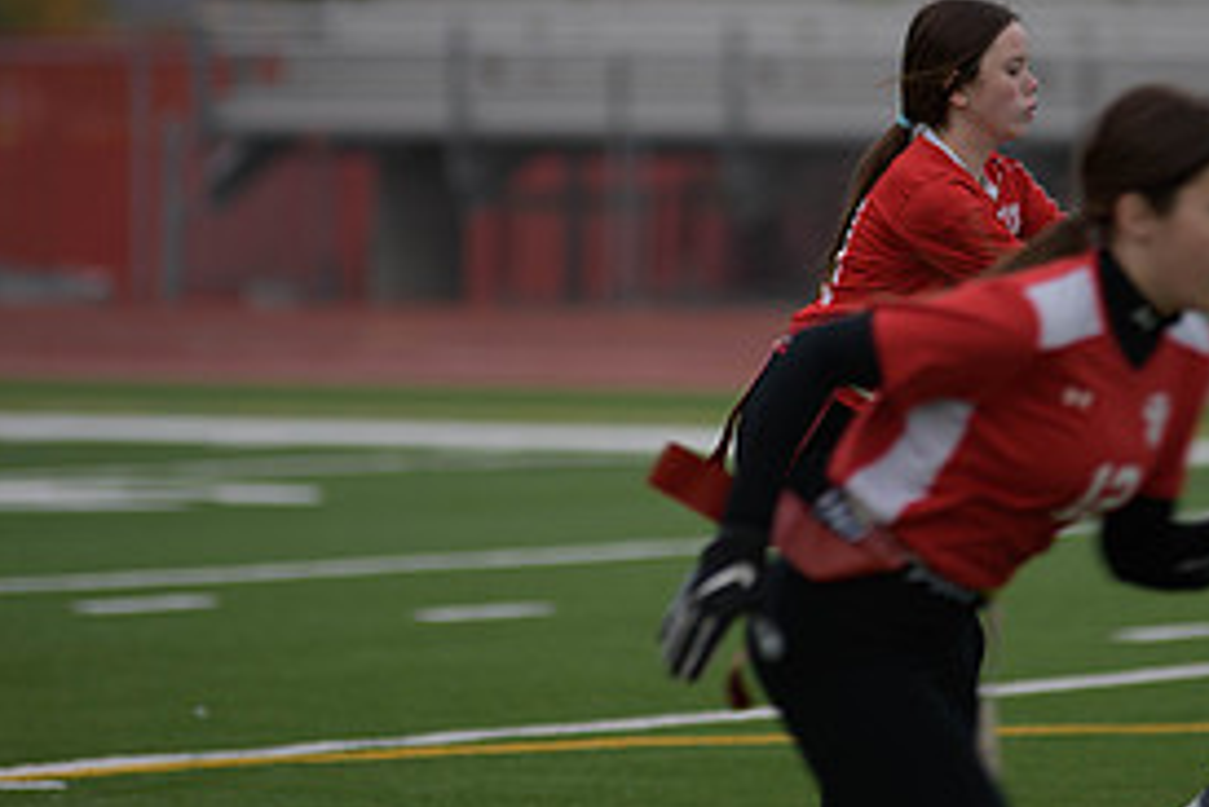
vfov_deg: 3.3
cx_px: 847
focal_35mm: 423
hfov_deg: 4.9
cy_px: 271
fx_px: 14213
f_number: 2.8
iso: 72
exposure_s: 1/200
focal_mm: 200
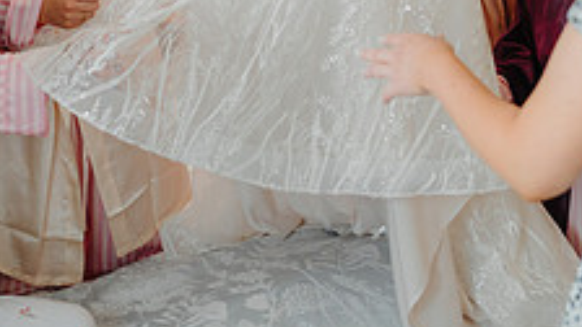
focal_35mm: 103
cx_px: 256
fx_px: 1590
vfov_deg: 11.5
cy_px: -83
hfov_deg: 20.7
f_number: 2
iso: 1000
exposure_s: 1/200
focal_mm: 35
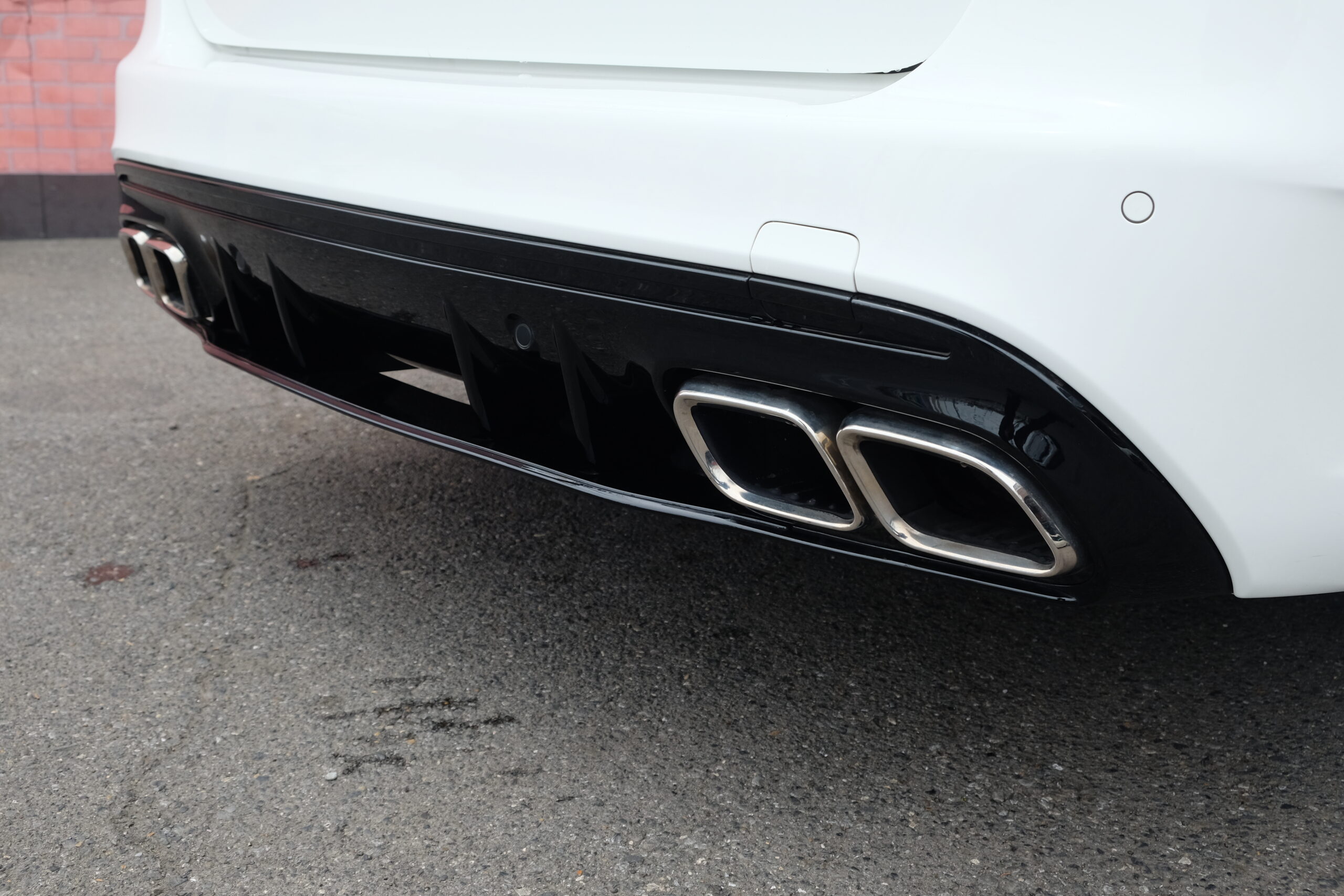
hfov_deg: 50.7
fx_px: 1419
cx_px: 672
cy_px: 448
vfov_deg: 35.1
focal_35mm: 38
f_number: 5.6
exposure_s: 1/420
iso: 400
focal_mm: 25.4
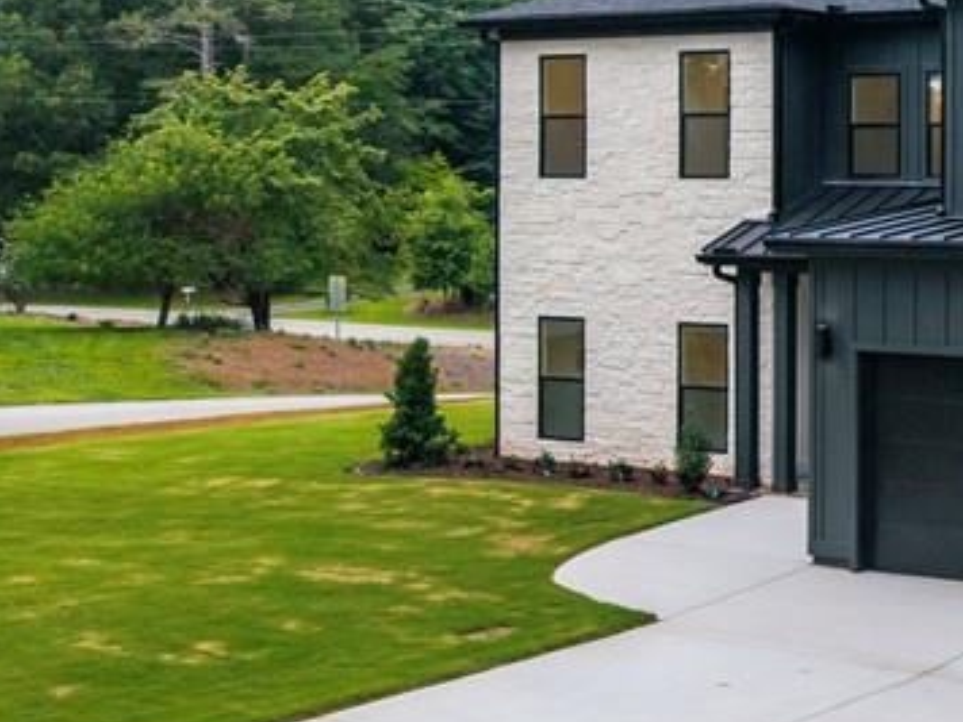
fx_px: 1920
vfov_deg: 21.1
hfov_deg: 25.6
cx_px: 1117
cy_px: 151
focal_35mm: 69
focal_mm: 8.67
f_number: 1.8
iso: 260
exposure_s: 1/1000
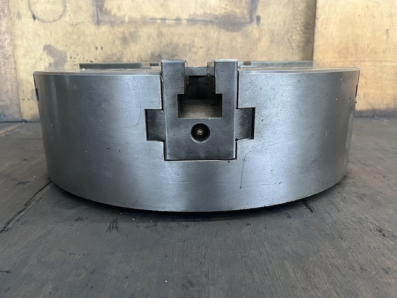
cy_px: 149
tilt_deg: -15.9
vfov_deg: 53.1
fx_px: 298
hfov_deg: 67.3
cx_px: 198
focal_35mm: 26
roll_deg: +1.1
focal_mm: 5.1
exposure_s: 1/60
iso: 250
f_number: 1.6
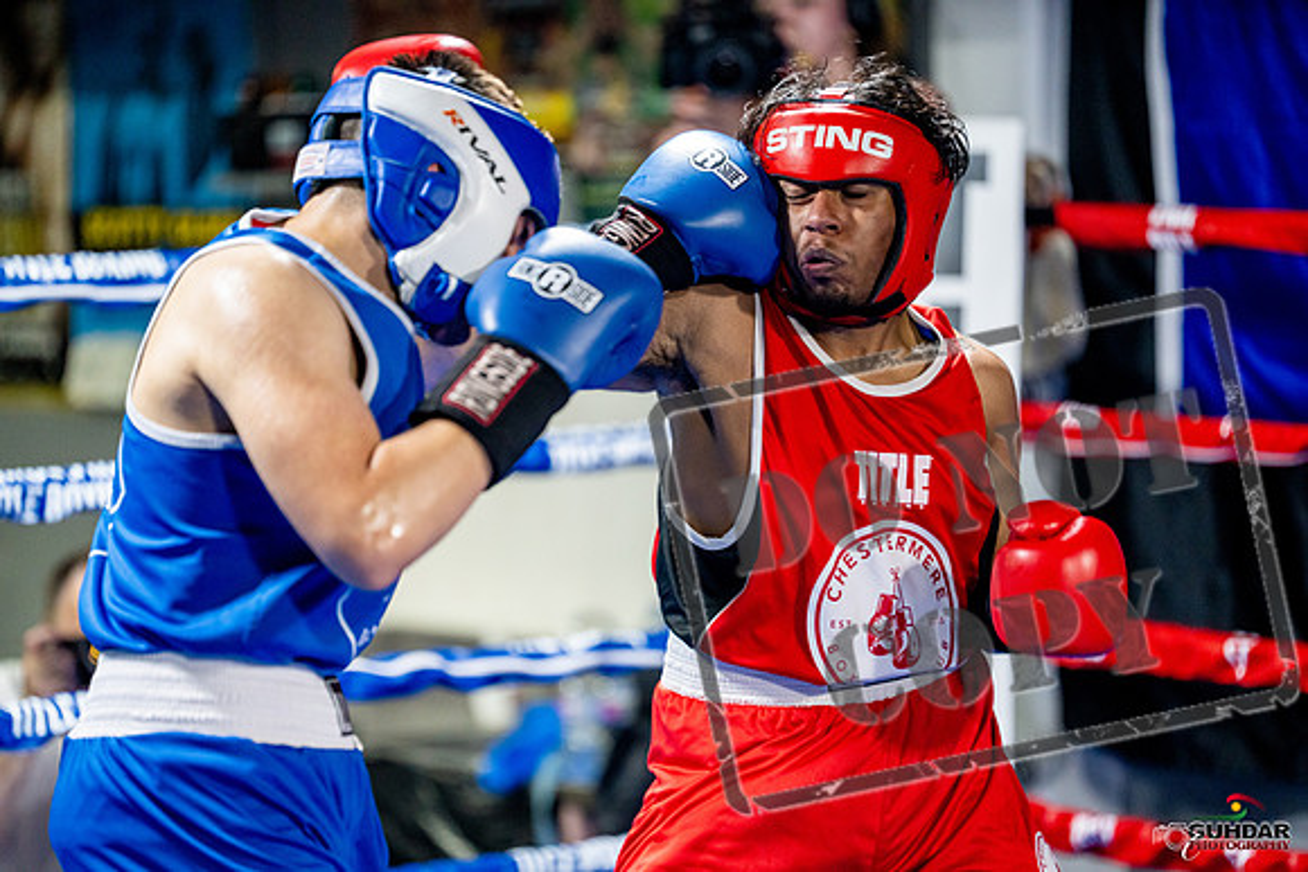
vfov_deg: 9.2
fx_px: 5451
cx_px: 654
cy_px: 436
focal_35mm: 150
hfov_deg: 13.7
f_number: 2
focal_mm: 150
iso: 4000
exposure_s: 1/800
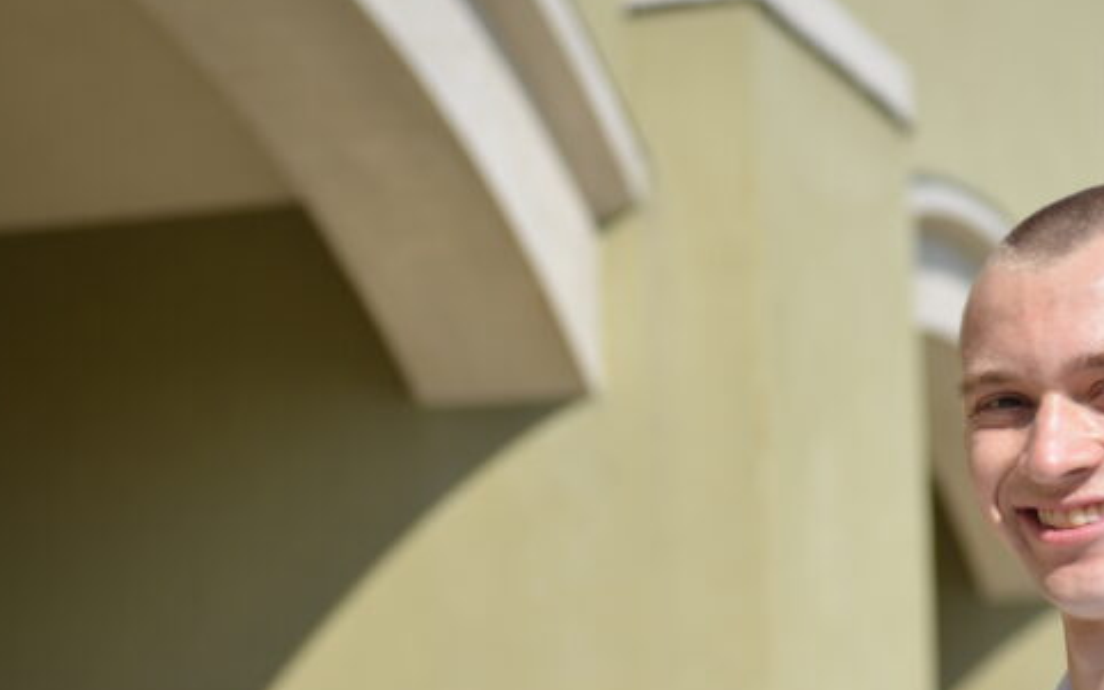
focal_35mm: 104
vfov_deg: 12.5
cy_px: 554
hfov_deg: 19.9
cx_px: 815
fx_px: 3128
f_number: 2.8
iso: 250
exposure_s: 1/5000
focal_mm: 48
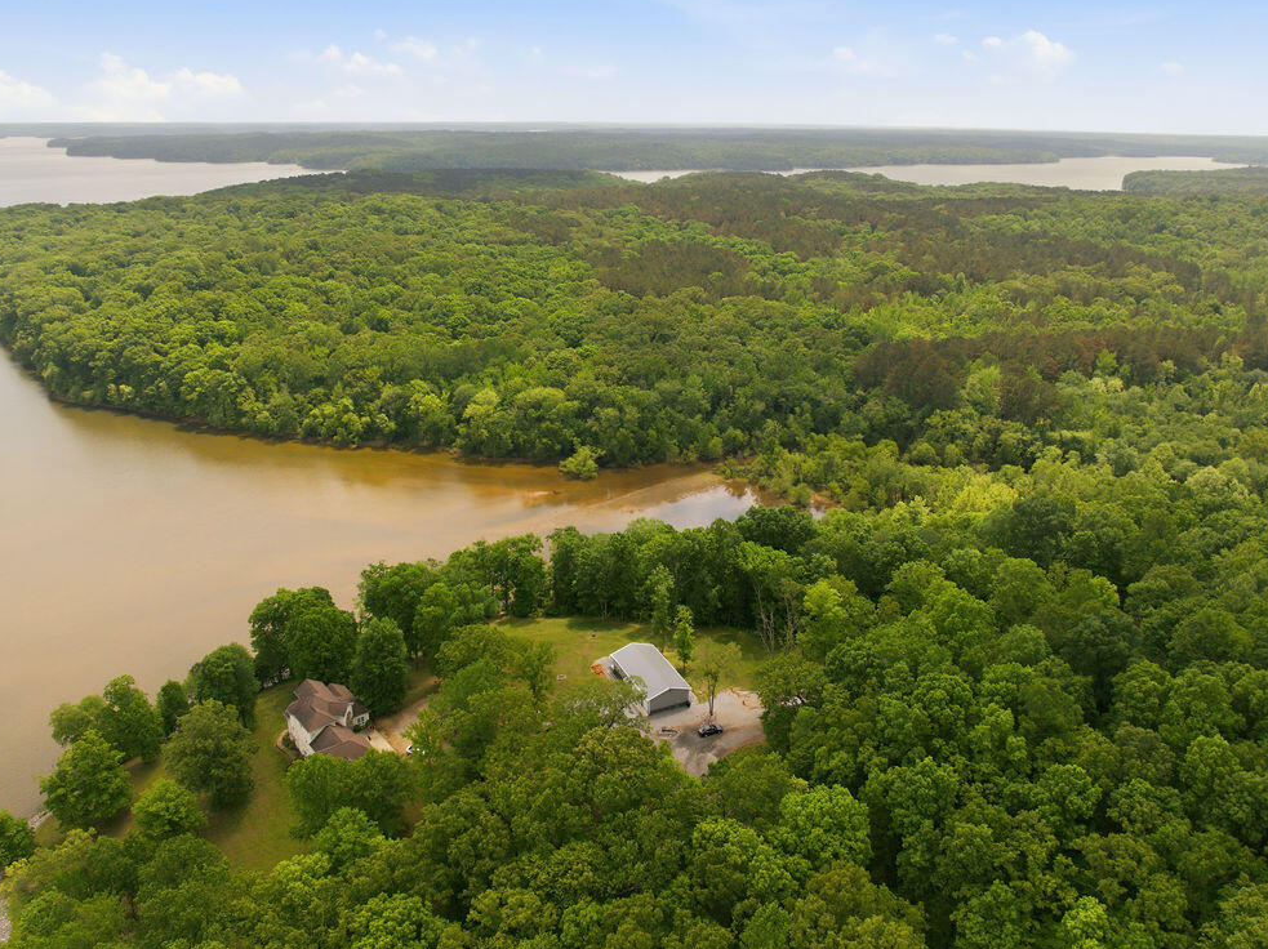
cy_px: 457
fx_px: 915
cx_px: 640
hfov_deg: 69.4
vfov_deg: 54.8
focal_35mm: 25
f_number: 2.8
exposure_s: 1/2500
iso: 120
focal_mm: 12.3
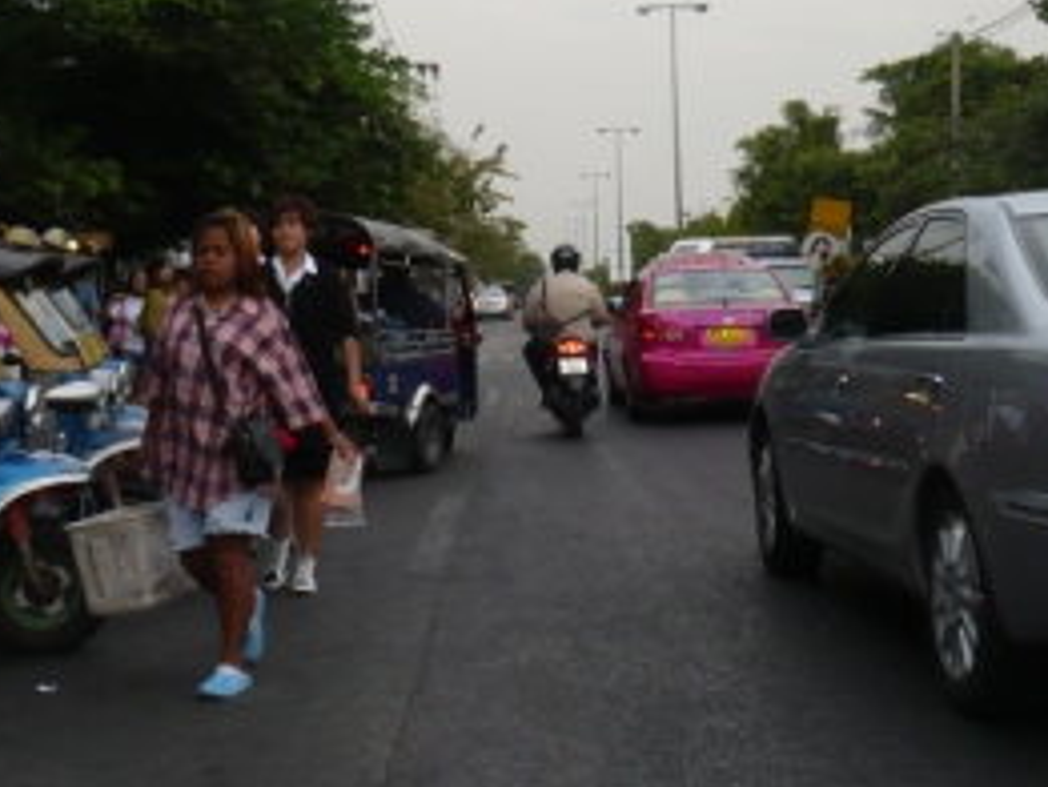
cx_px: 514
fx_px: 1817
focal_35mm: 60
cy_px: 213
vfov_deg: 24.2
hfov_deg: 32.2
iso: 100
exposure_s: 1/125
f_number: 2.8
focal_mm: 5.8
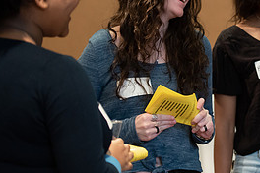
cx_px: 274
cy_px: 41
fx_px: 1300
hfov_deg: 11.3
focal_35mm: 180
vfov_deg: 7.6
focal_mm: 82
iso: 2000
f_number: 3.2
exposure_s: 1/200
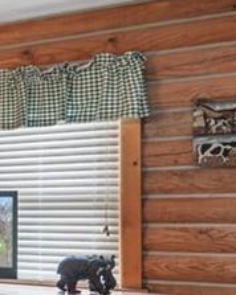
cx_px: -255
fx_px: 603
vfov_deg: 27.2
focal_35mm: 69
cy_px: 216
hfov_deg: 16.2
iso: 1600
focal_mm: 16
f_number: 2.8
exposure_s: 1/30
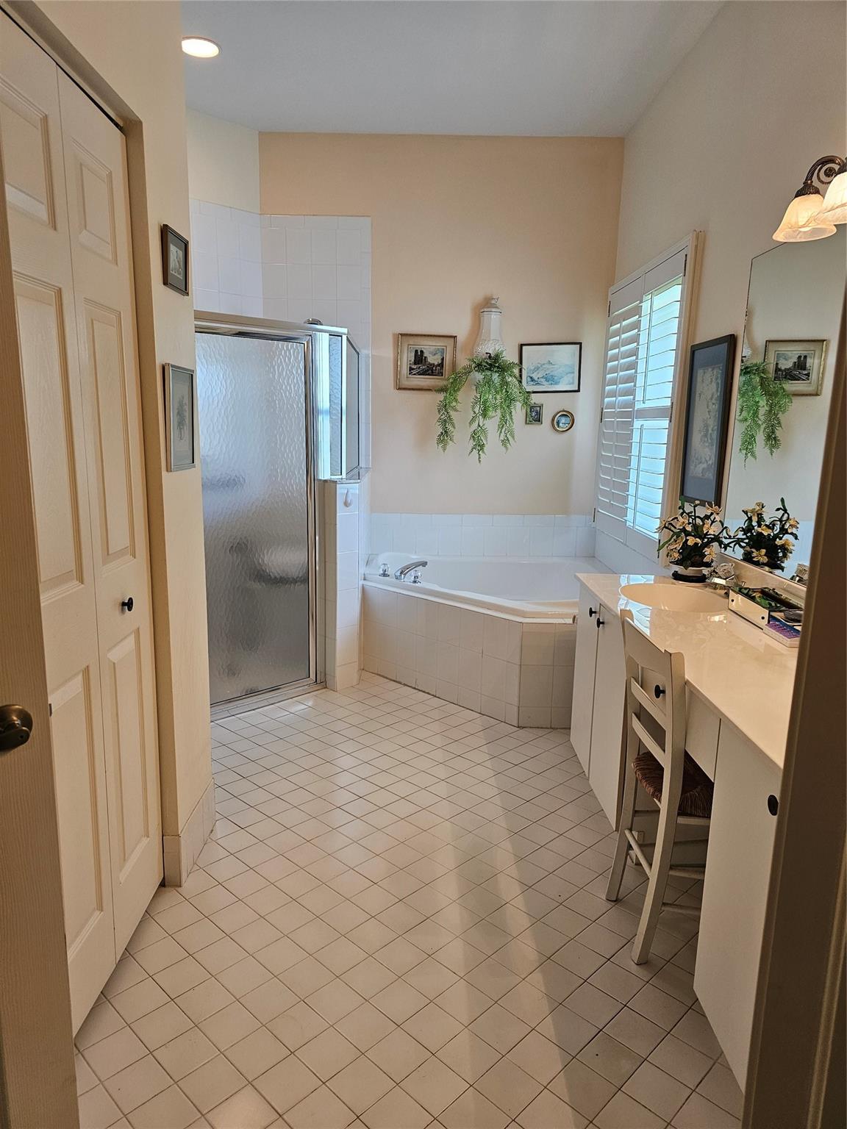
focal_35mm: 23
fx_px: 750
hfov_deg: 58.9
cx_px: 424
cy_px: 564
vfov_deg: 73.9
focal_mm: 6.3
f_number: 1.7
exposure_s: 1/120
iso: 200
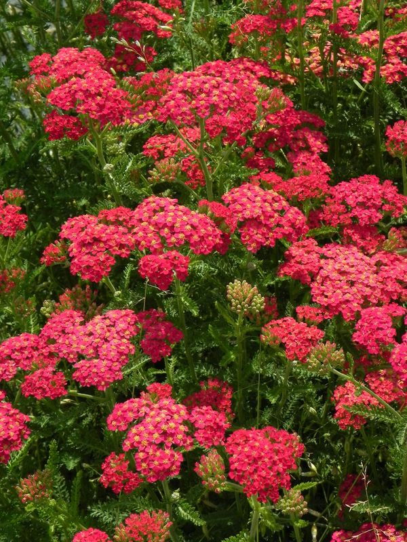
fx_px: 1489
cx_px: 204
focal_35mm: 95
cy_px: 271
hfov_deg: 15.6
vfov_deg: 20.7
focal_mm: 16.9
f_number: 7.1
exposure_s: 1/500
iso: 160
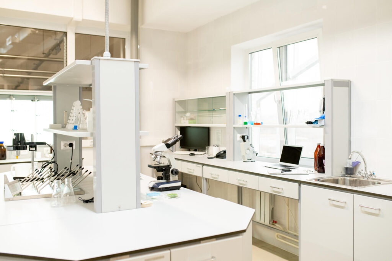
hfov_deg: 54.4
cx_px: 196
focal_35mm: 35
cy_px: 130
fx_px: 381
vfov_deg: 37.8
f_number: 3.5
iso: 800
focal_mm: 35
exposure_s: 1/100
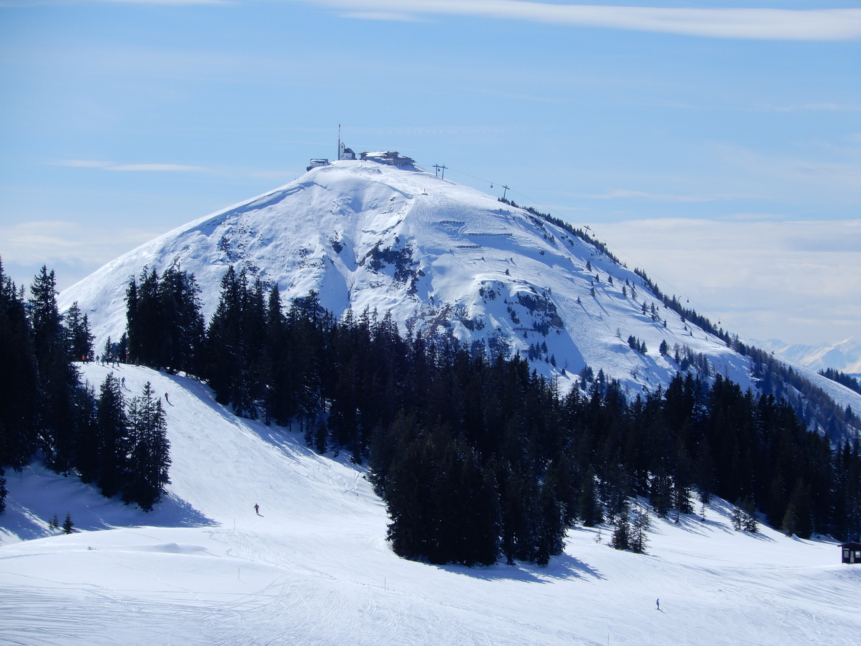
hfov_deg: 9.9
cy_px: 323
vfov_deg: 7.4
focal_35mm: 200
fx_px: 4975
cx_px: 430
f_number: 5.6
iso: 80
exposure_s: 1/1000
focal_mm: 35.7
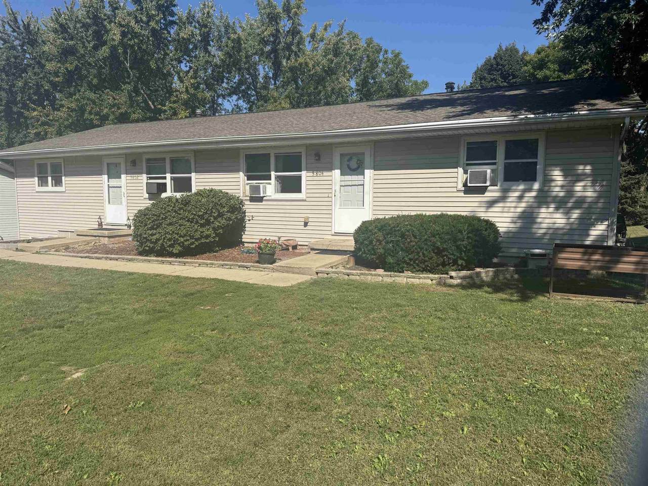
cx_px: 324
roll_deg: -0.2
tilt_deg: -6.4
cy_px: 243
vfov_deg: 56.8
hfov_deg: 71.6
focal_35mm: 24
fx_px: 449
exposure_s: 1/5348
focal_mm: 6.76
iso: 80
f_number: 1.78
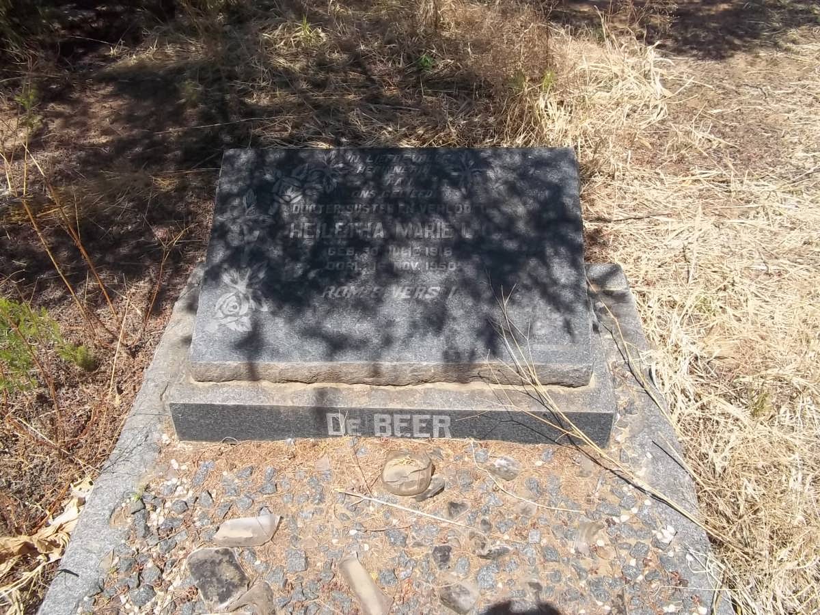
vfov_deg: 44.2
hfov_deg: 56.8
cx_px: 410
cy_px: 308
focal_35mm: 32
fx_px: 758
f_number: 5.5
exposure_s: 1/320
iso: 80
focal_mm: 5.7
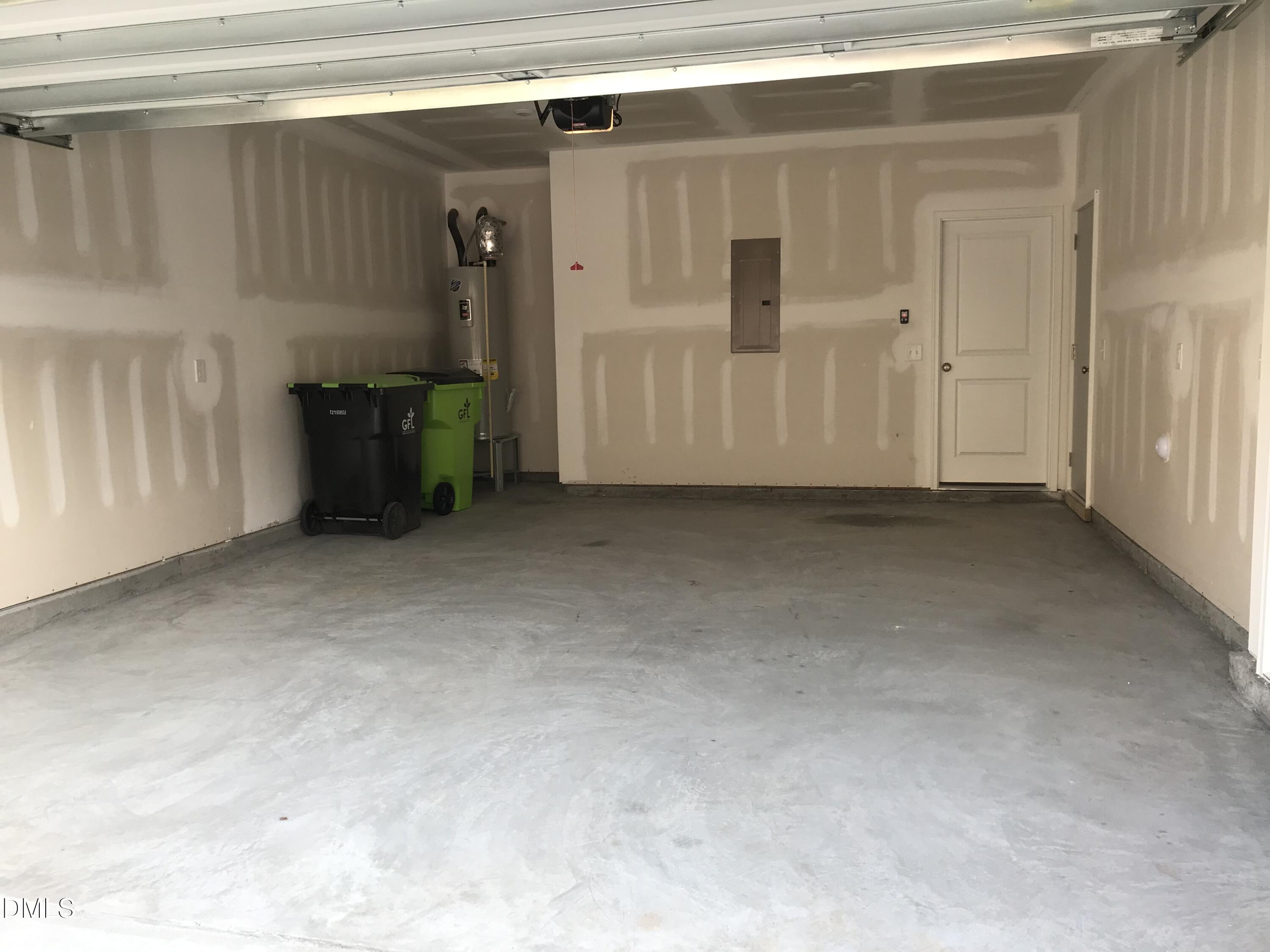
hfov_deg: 63.4
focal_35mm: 28
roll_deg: +0.9
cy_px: 476
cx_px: 635
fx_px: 1027
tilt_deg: -6.5
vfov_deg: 49.7
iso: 25
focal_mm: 3.99
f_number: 1.8
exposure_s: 1/120
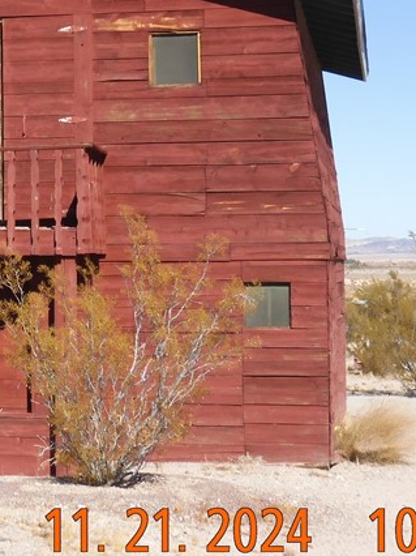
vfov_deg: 19.3
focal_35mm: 101
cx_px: -110
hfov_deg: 14.1
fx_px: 1620
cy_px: 140
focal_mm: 7.5
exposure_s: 1/1000
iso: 100
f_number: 4
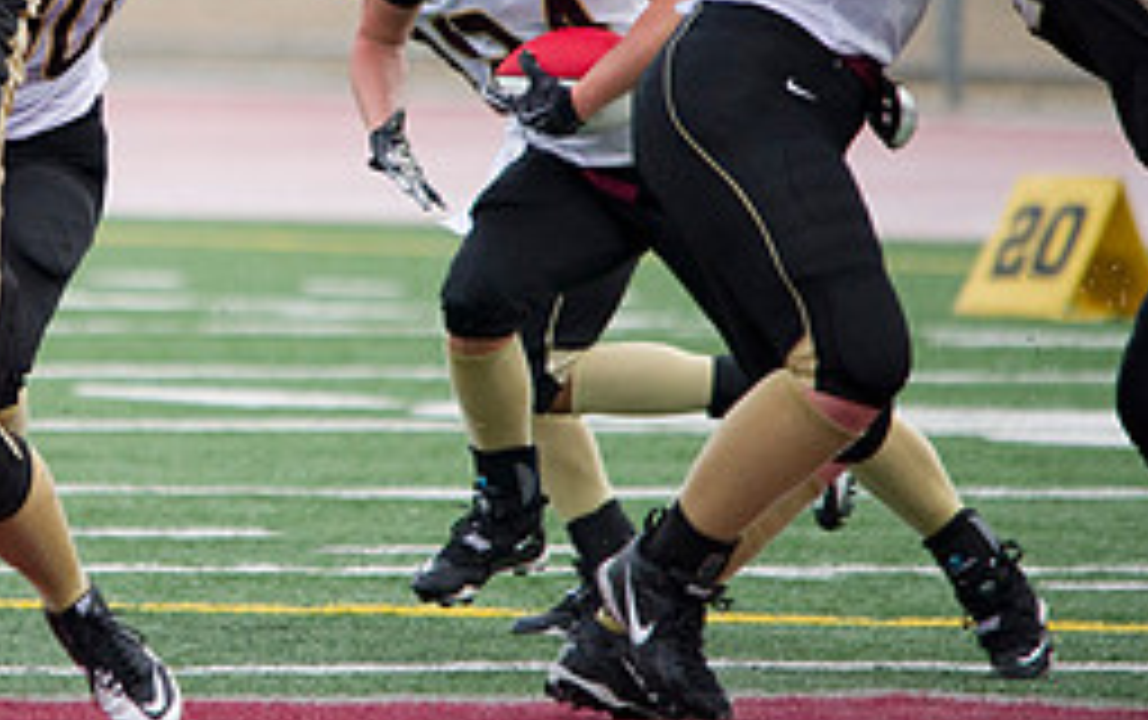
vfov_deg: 1.3
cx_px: -9
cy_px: 81
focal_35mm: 1041
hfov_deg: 2.0
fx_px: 32605
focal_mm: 450
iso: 2800
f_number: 6.3
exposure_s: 1/1000
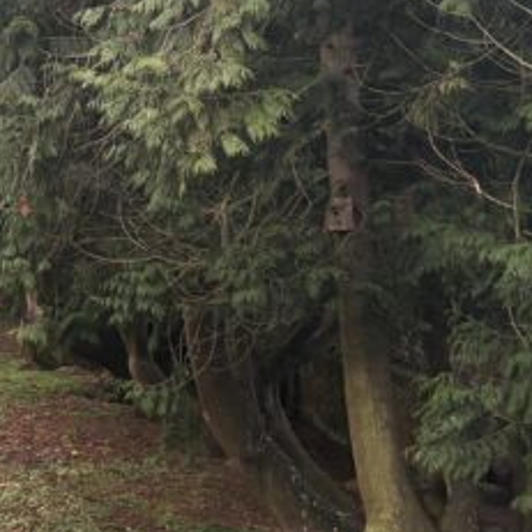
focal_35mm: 102
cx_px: -590
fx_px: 1774
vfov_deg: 16.6
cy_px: -25
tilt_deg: +0.7
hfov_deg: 13.9
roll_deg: -0.6
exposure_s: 1/84
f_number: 1.6
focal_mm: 5.96
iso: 125
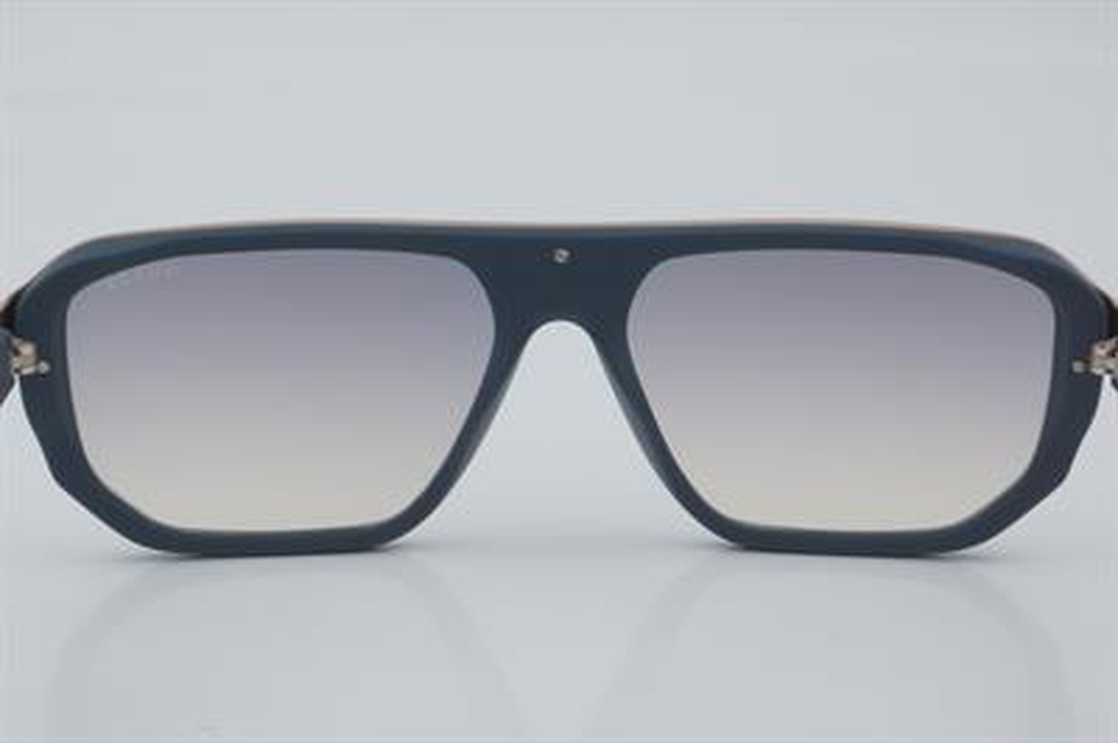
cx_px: 559
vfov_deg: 16.5
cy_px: 372
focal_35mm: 82
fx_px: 2560
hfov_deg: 24.6
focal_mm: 55
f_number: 32
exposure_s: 1/4
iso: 100
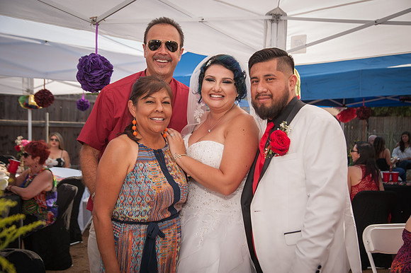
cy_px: 136
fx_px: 479
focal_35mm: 42
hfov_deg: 46.4
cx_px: 206
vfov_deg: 31.8
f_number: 5
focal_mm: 42
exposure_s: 1/1000
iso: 200
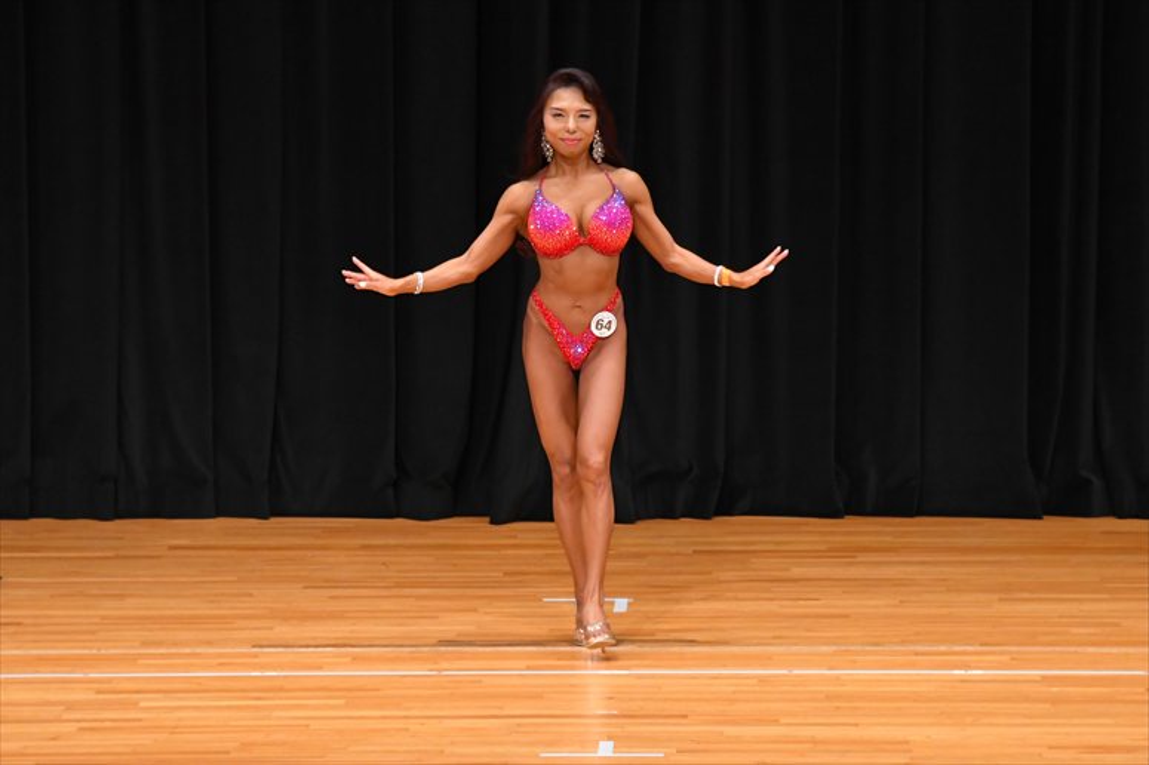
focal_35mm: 255
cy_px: 382
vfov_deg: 5.4
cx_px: 574
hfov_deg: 8.1
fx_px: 8135
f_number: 5.6
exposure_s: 1/400
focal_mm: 170
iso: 4000
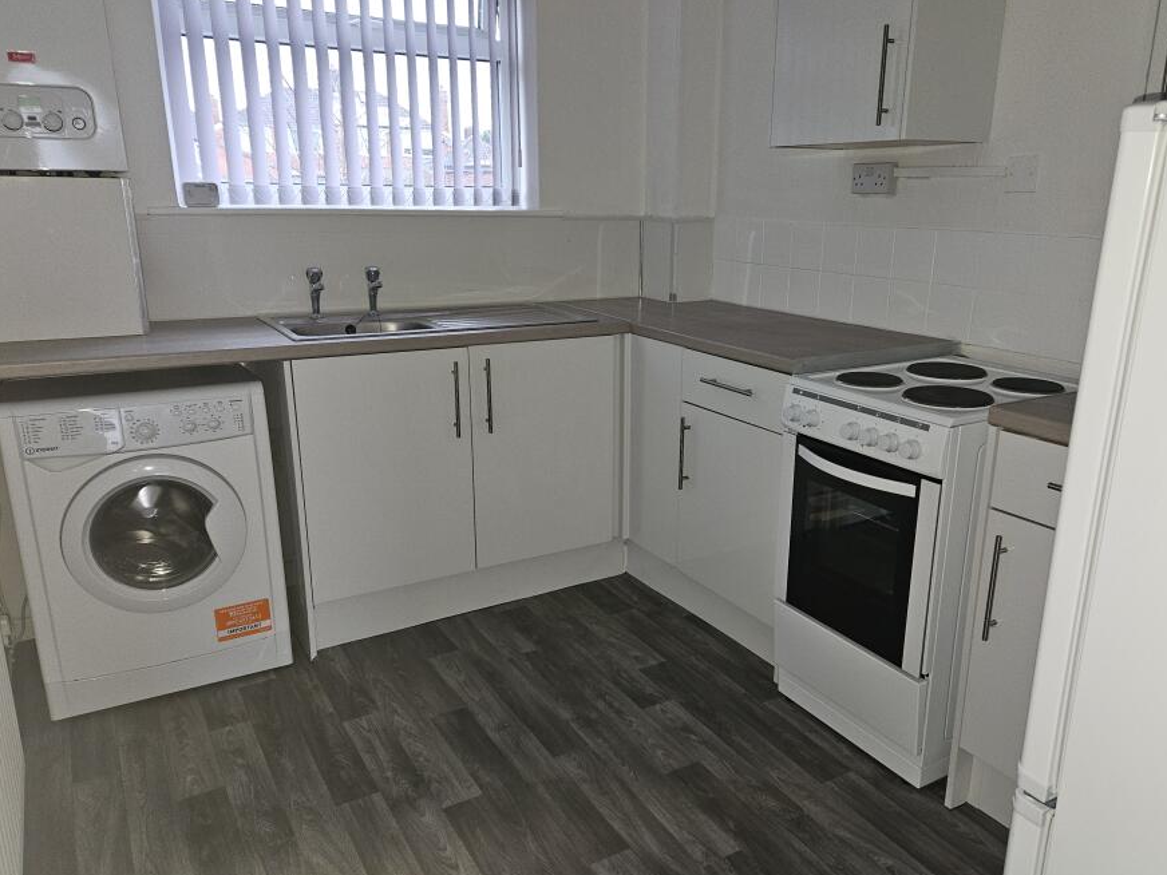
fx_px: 910
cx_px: 618
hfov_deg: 65.3
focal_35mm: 27
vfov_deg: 51.3
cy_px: 467
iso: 125
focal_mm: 5.4
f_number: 1.8
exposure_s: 1/24
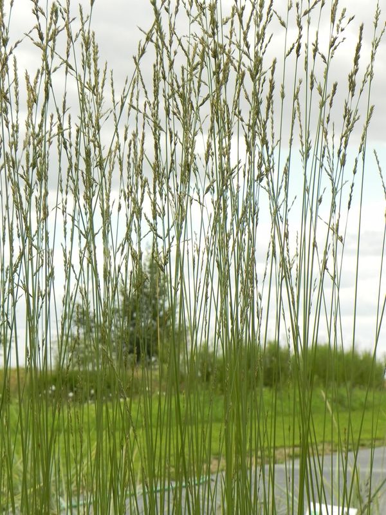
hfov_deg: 12.7
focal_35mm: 117
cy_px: 258
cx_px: 193
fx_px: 1740
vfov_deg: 16.8
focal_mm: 20.8
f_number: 4.5
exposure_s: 1/640
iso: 160
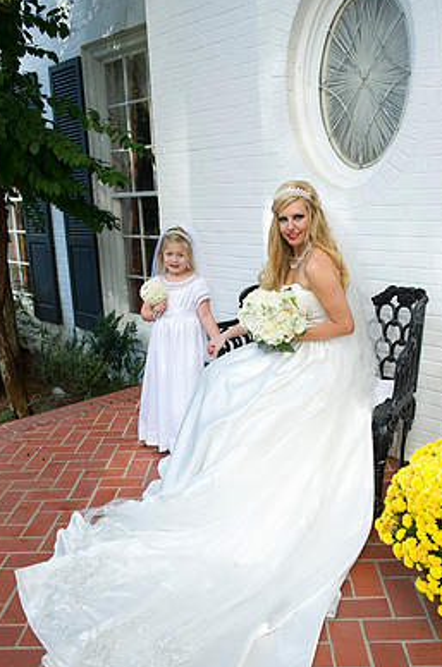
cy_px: 366
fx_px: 666
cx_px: 230
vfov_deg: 53.1
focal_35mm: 36
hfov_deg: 36.7
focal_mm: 31
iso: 400
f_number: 5
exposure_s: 1/200
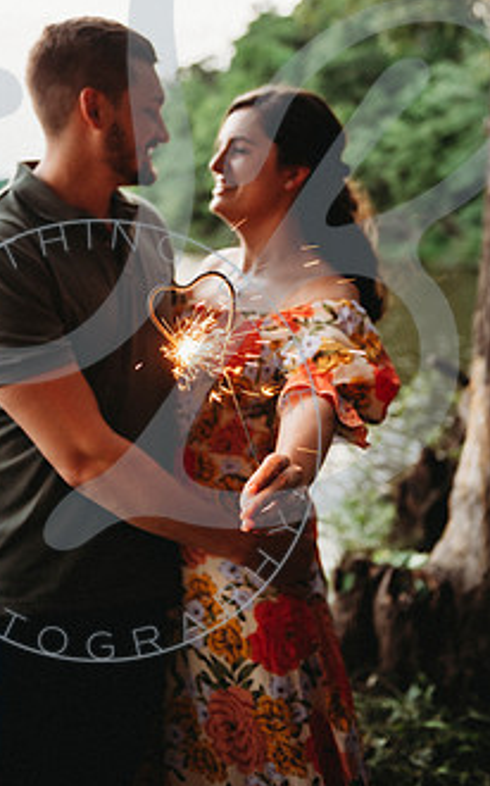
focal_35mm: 50
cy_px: 260
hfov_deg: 25.8
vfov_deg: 39.8
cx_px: 207
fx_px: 1069
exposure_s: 1/160
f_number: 2.8
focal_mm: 36
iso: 400
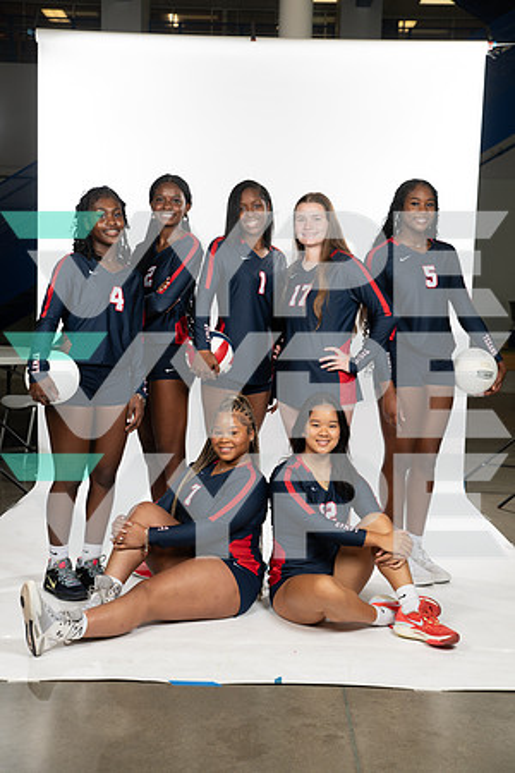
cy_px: 386
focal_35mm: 50
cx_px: 258
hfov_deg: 27.0
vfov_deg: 39.6
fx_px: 1073
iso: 200
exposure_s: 1/250
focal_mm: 50
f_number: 5.6
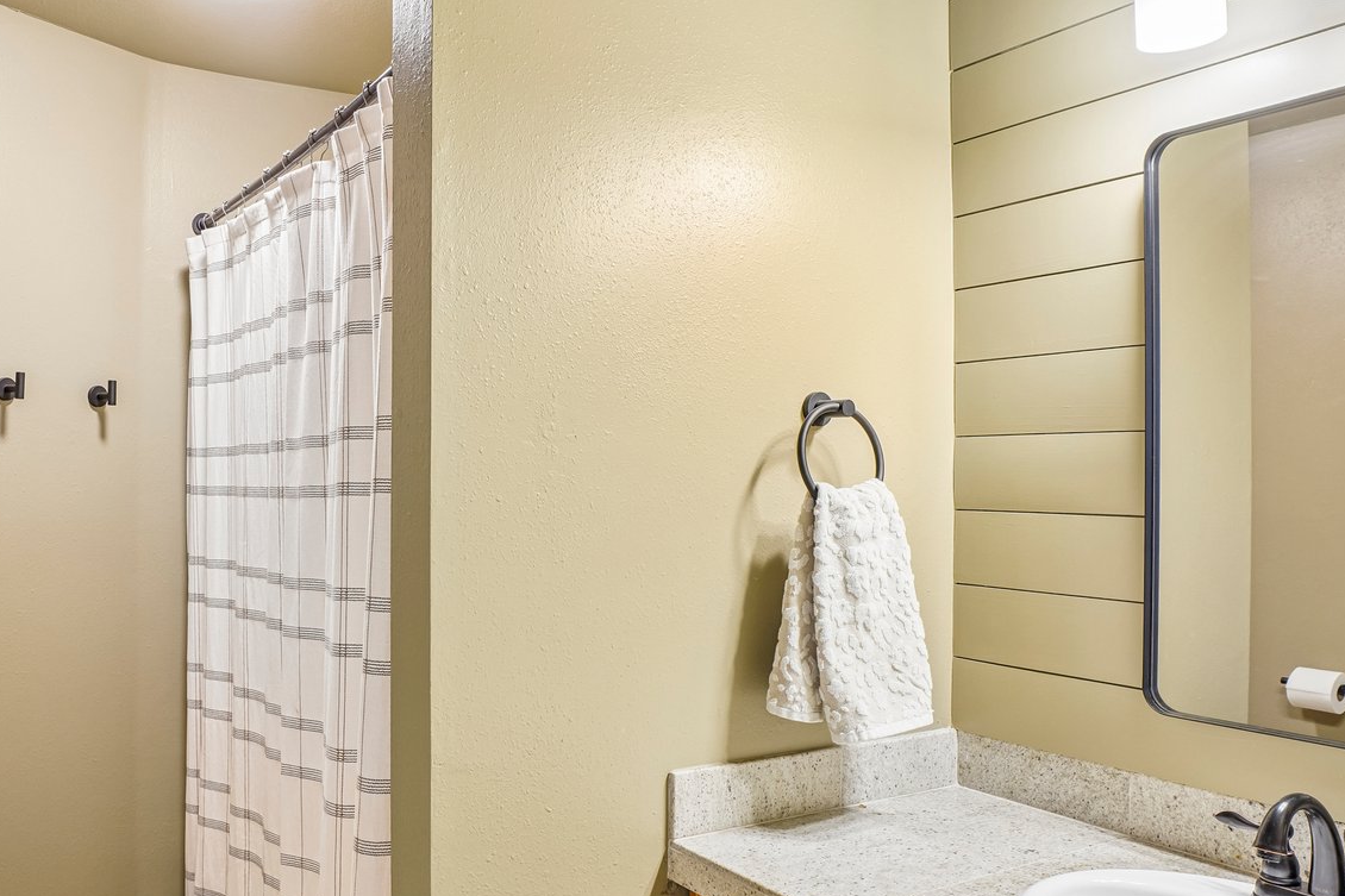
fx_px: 1083
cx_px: 515
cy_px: 486
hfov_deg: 62.9
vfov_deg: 44.9
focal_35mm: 29
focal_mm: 16
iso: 400
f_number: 8
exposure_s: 1/8
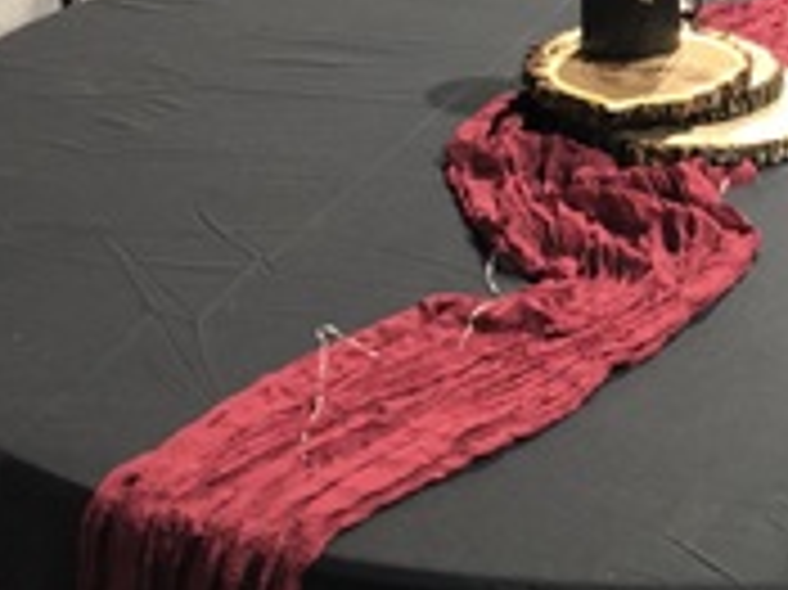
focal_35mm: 96
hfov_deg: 19.8
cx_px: 788
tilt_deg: -16.8
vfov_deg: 15.0
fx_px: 2184
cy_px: -72
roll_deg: -1.0
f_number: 1.8
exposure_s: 1/15
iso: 50
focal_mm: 3.99
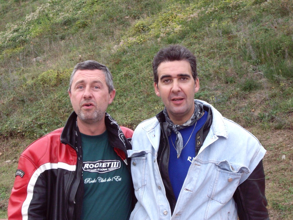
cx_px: 146
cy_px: 110
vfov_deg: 15.7
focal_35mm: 94
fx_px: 796
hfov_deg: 20.9
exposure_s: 1/160
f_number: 4.6
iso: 200
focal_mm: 15.3
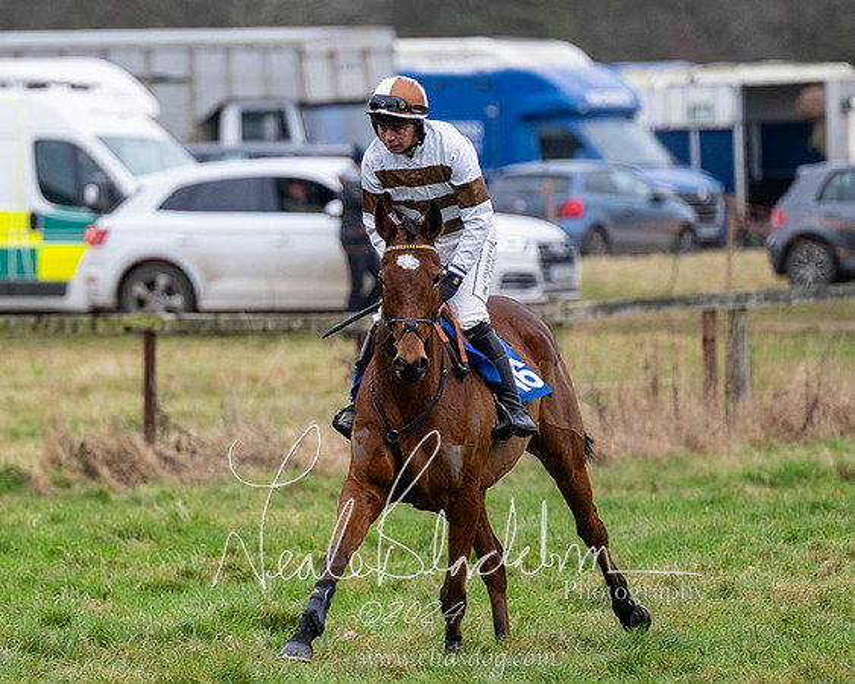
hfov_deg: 3.9
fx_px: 12463
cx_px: 368
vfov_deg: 3.1
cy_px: 342
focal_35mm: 493
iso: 640
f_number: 4
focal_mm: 280
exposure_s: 1/1000
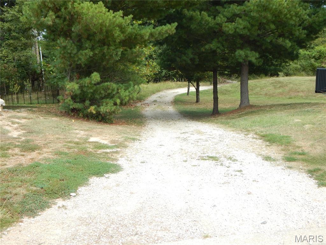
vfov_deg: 37.7
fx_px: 358
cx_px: 163
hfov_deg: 49.0
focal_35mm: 38
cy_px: 122
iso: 125
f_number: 3.4
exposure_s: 1/250
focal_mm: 6.8
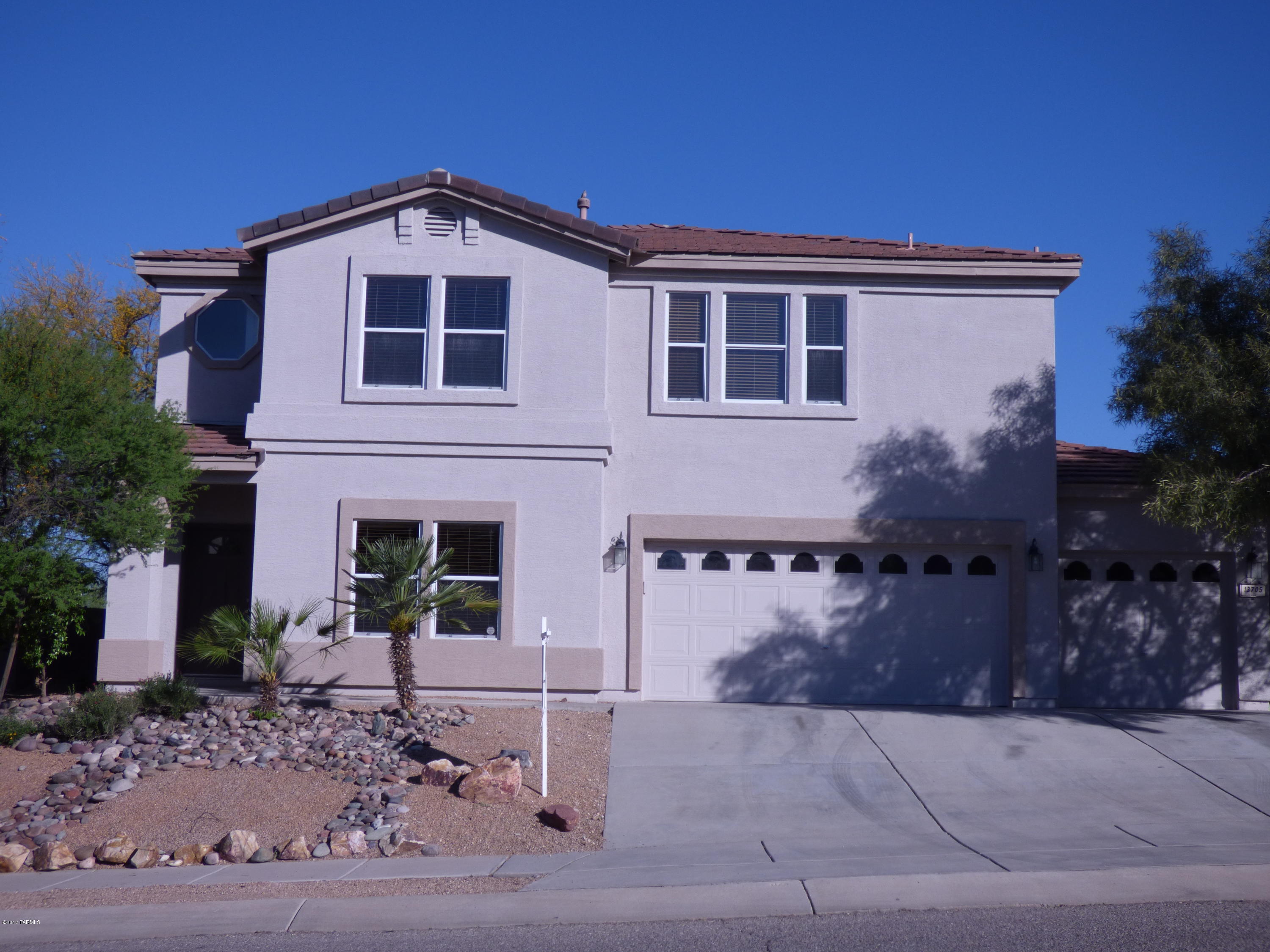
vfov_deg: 32.9
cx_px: 635
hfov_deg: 42.9
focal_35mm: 44
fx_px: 1614
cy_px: 476
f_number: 3.7
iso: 100
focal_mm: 7.79
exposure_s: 1/1600
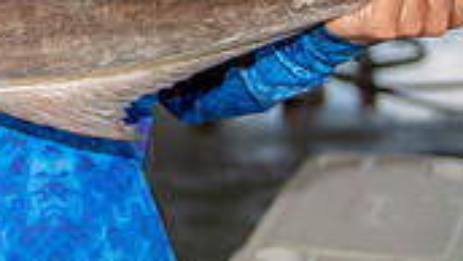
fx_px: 1474
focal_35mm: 120
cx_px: -75
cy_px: -148
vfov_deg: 9.8
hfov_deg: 17.1
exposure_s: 1/125
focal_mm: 34
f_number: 2.8
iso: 50
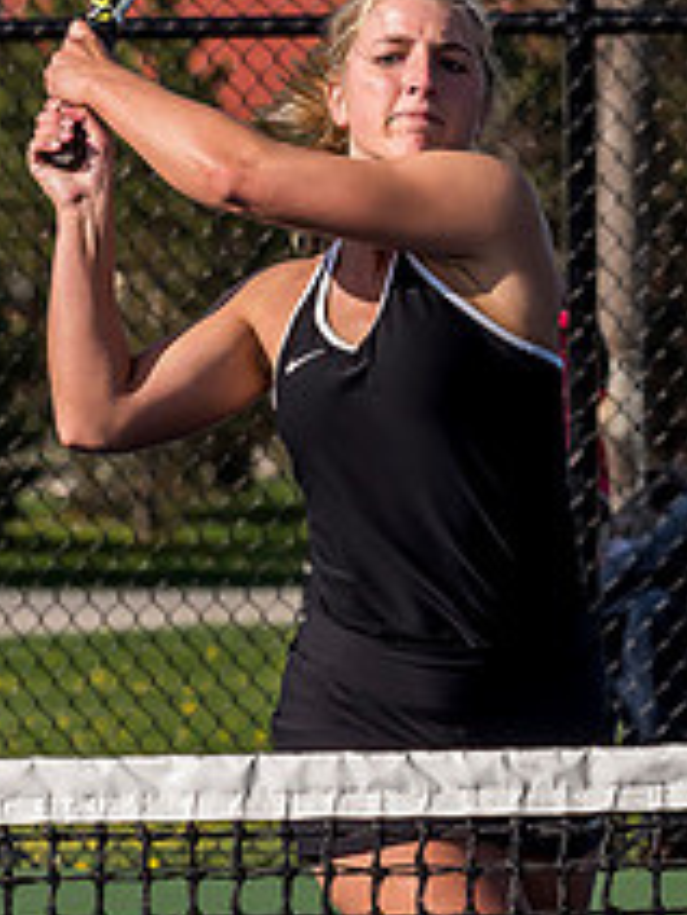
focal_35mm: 774
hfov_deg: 1.9
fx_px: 20481
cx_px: 611
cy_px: 370
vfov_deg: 2.6
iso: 500
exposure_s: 1/1600
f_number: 5
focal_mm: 106
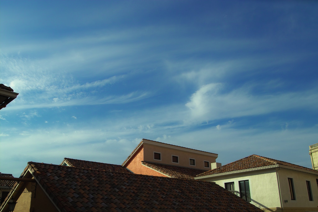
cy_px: 106
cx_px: 159
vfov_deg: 38.9
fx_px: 300
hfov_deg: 55.8
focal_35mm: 34
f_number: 8
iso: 100
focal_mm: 20
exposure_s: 1/250
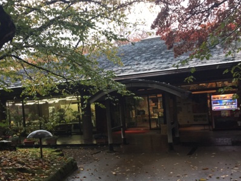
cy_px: 109
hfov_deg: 42.4
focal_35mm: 44
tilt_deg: -2.1
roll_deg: +4.9
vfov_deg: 32.8
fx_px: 307
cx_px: 84
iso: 50
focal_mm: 4.15
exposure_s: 1/30
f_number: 2.2
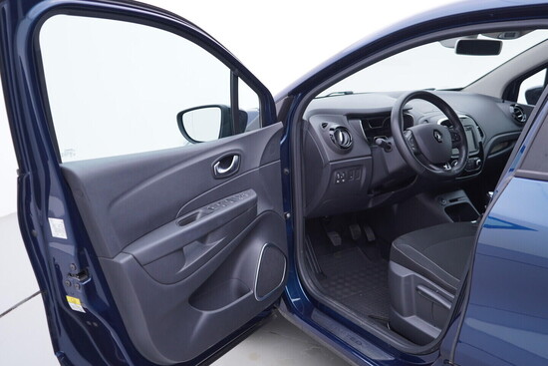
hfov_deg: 53.1
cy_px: 183
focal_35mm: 36
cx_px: 274
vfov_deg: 36.9
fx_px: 548
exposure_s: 1/40
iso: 125
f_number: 2.8
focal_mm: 24
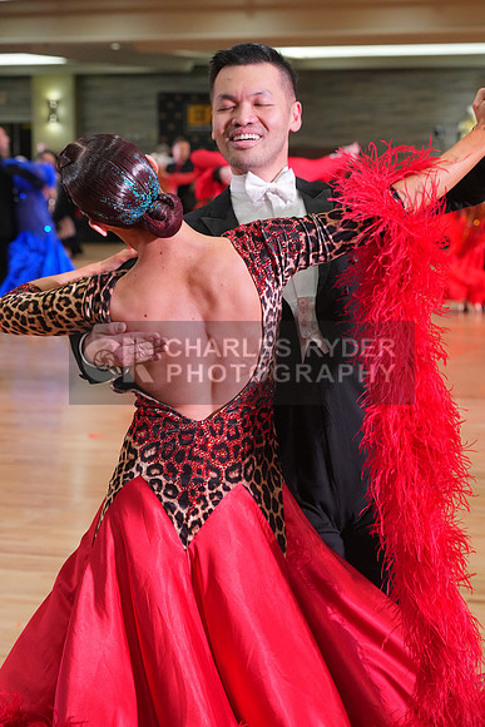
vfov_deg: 22.4
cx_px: 242
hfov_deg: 15.0
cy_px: 364
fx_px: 1838
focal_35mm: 91
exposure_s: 1/200
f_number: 6.3
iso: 3200
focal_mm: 91
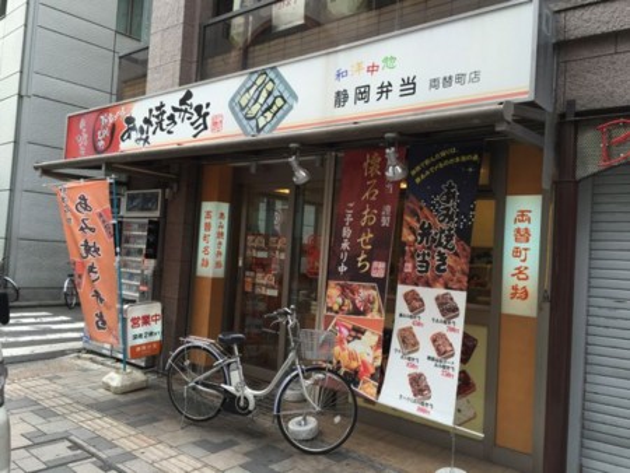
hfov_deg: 61.6
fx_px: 528
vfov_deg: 48.3
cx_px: 315
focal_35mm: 29
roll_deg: -4.6
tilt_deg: +2.0
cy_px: 236
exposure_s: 1/370
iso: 32
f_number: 2.2
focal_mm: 4.15
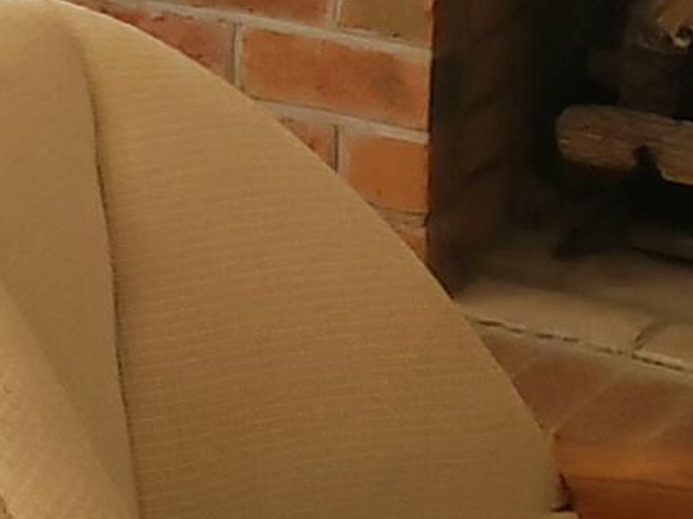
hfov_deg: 10.8
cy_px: -419
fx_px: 3462
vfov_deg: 8.3
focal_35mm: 173
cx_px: -492
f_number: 2.4
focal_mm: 4.3
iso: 200
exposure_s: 1/46
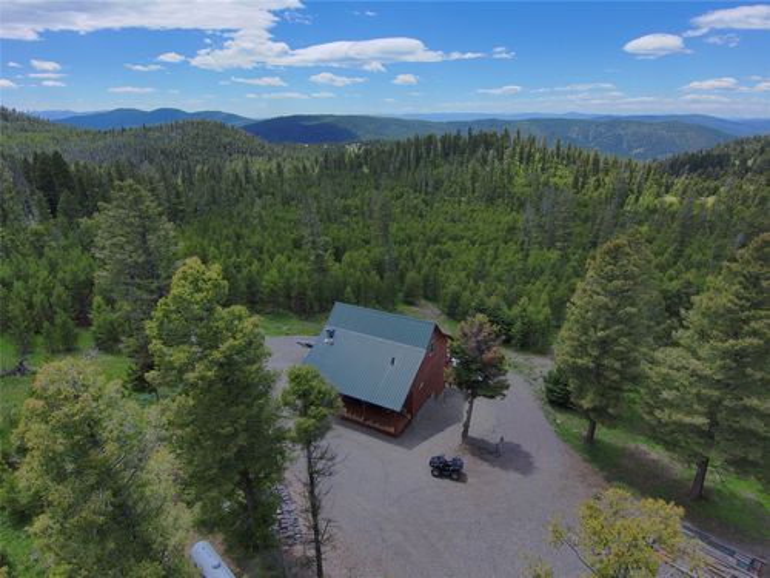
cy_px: 289
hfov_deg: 79.0
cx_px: 385
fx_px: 467
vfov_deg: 63.4
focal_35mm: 21
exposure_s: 1/854
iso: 100
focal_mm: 3.7
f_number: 2.8
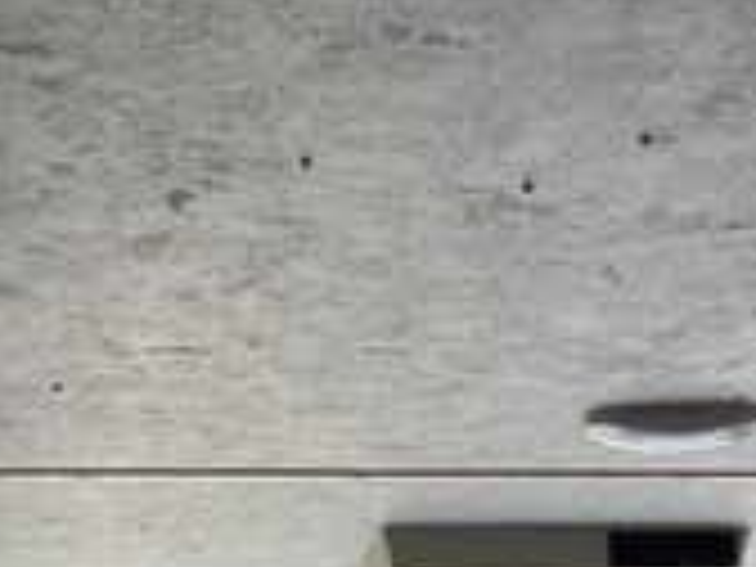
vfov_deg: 21.3
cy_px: 328
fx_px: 1507
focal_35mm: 69
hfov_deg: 27.9
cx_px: 536
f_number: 1.8
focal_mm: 3
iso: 25
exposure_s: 1/189
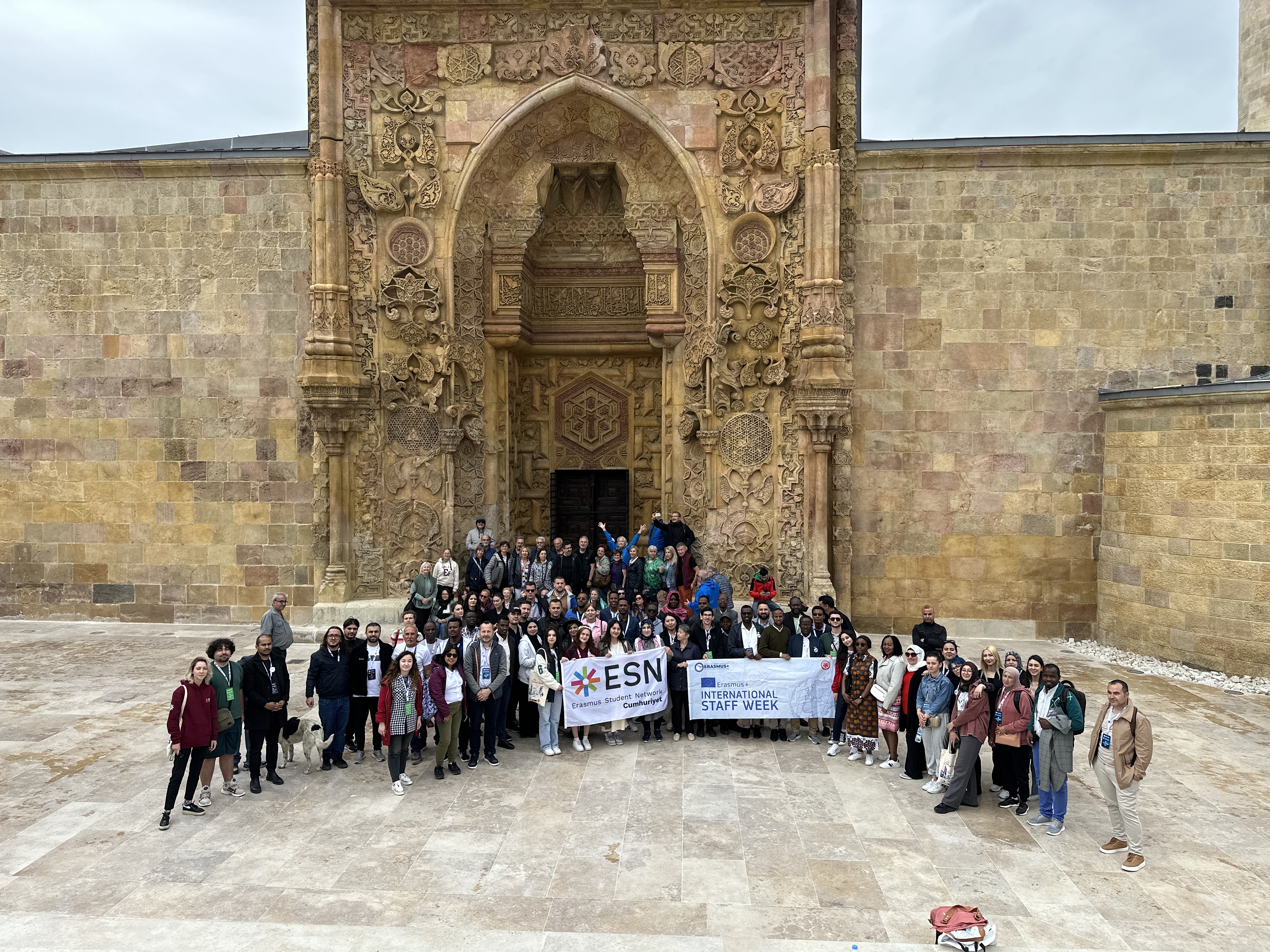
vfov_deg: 56.8
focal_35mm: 24
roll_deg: -0.2
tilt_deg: -0.9
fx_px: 881
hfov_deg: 71.6
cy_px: 476
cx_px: 635
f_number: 1.78
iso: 80
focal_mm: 6.86
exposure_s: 1/1227
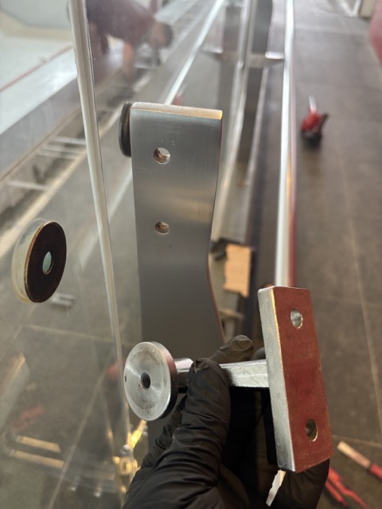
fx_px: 383
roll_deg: -3.7
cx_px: 191
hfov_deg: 53.1
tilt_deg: -41.2
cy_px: 254
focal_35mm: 26
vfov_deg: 67.3
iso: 400
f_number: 1.6
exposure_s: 1/50
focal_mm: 5.96
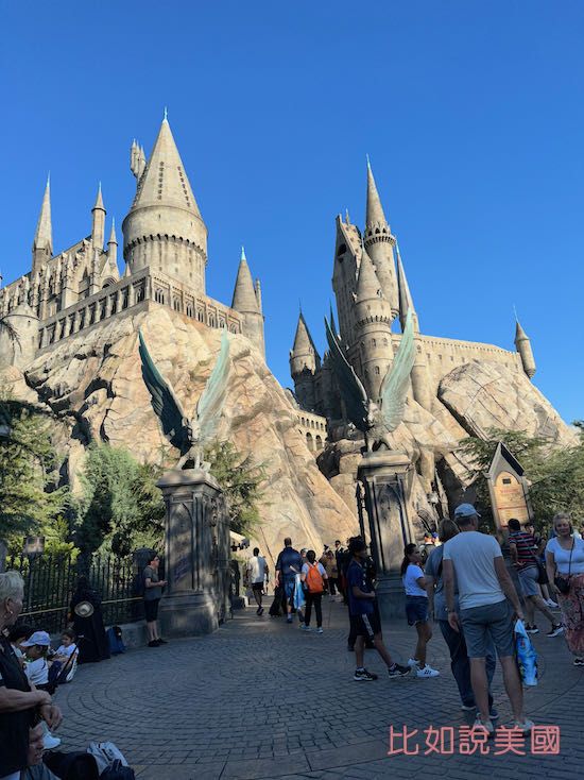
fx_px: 540
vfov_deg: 71.6
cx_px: 292
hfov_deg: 56.8
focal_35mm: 24
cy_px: 390
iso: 80
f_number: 1.78
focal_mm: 6.86
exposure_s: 1/2591
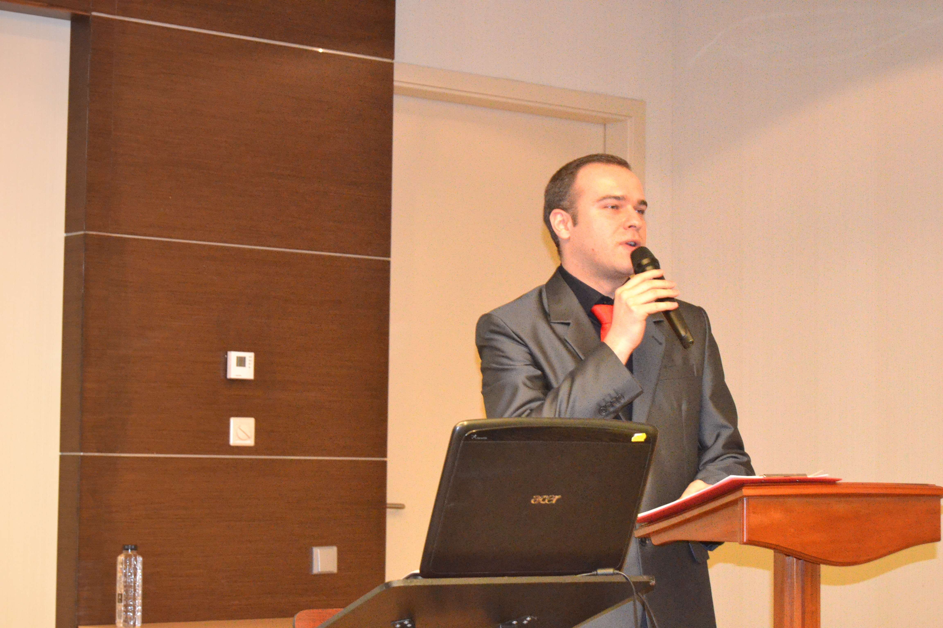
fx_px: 2161
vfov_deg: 16.6
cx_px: 472
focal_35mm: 82
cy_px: 314
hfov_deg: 24.6
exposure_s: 1/60
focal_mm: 55
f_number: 5.6
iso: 3200
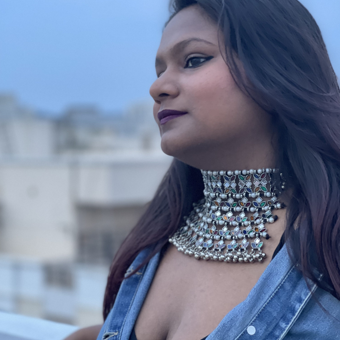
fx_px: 845
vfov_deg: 22.8
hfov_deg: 22.8
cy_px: 165
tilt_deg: -0.8
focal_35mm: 76
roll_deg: +1.3
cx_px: 169
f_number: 2.2
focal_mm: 7.5
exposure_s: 1/24
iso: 400
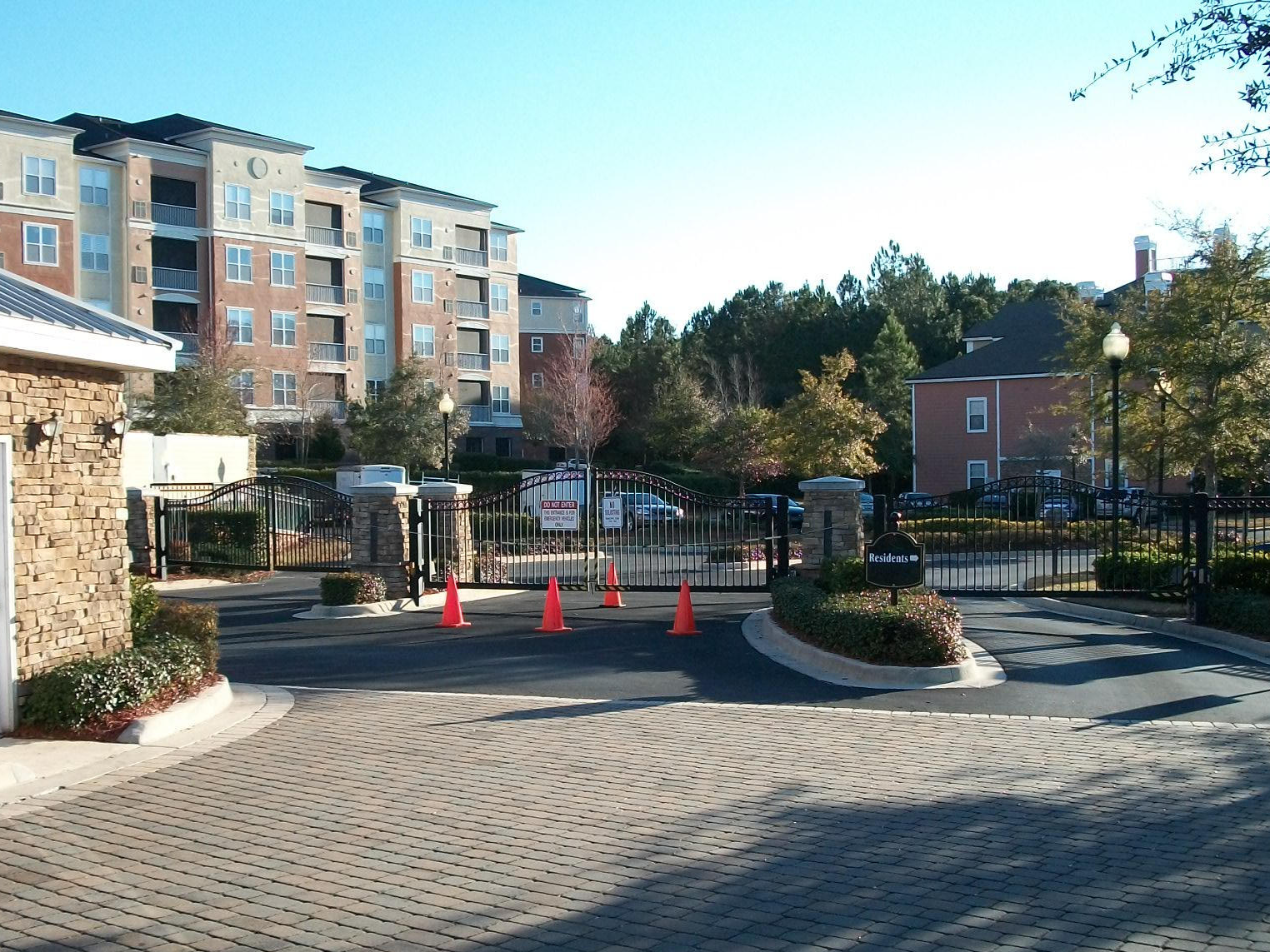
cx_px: 555
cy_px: 546
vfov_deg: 33.5
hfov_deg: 43.8
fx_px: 1578
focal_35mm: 43
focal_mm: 5.7
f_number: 2.9
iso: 80
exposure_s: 1/500
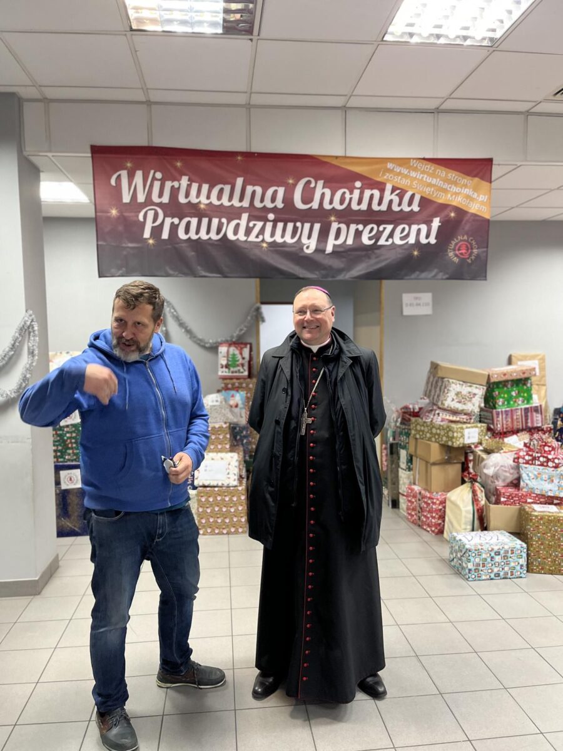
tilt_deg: -5.0
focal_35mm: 26
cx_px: 282
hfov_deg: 53.1
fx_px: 564
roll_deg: +0.8
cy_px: 376
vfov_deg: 67.3
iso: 250
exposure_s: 1/50
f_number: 1.6
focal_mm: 5.1
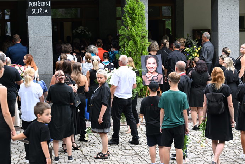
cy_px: 82
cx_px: 122
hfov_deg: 20.2
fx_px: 687
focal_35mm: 101
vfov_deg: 13.6
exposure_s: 1/800
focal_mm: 101
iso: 1000
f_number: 5
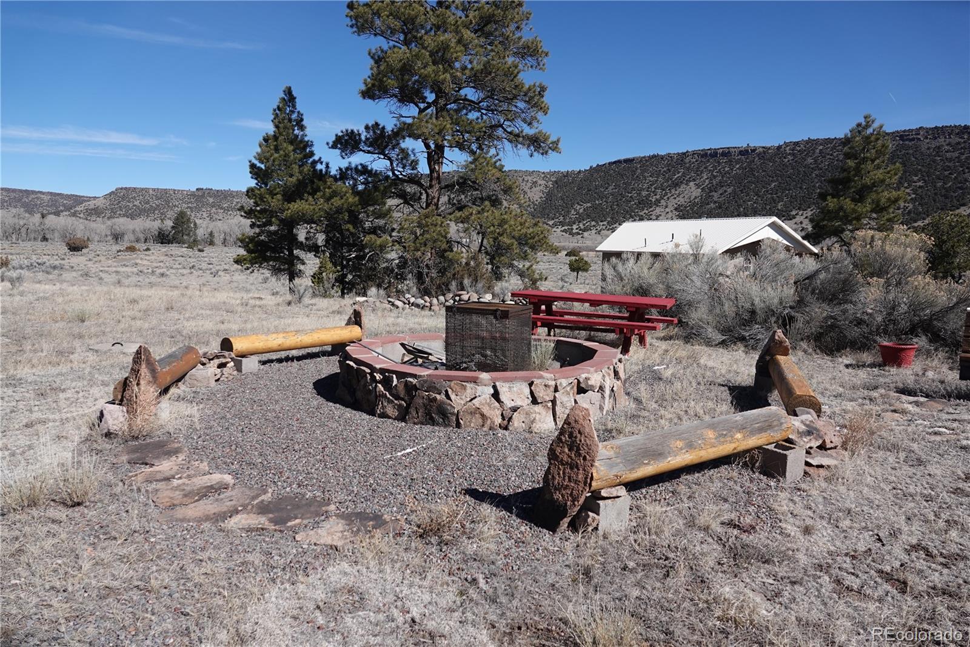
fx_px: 646
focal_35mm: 24
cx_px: 485
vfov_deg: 53.1
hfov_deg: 73.8
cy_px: 324
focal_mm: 8.8
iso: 100
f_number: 2.4
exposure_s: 1/2500
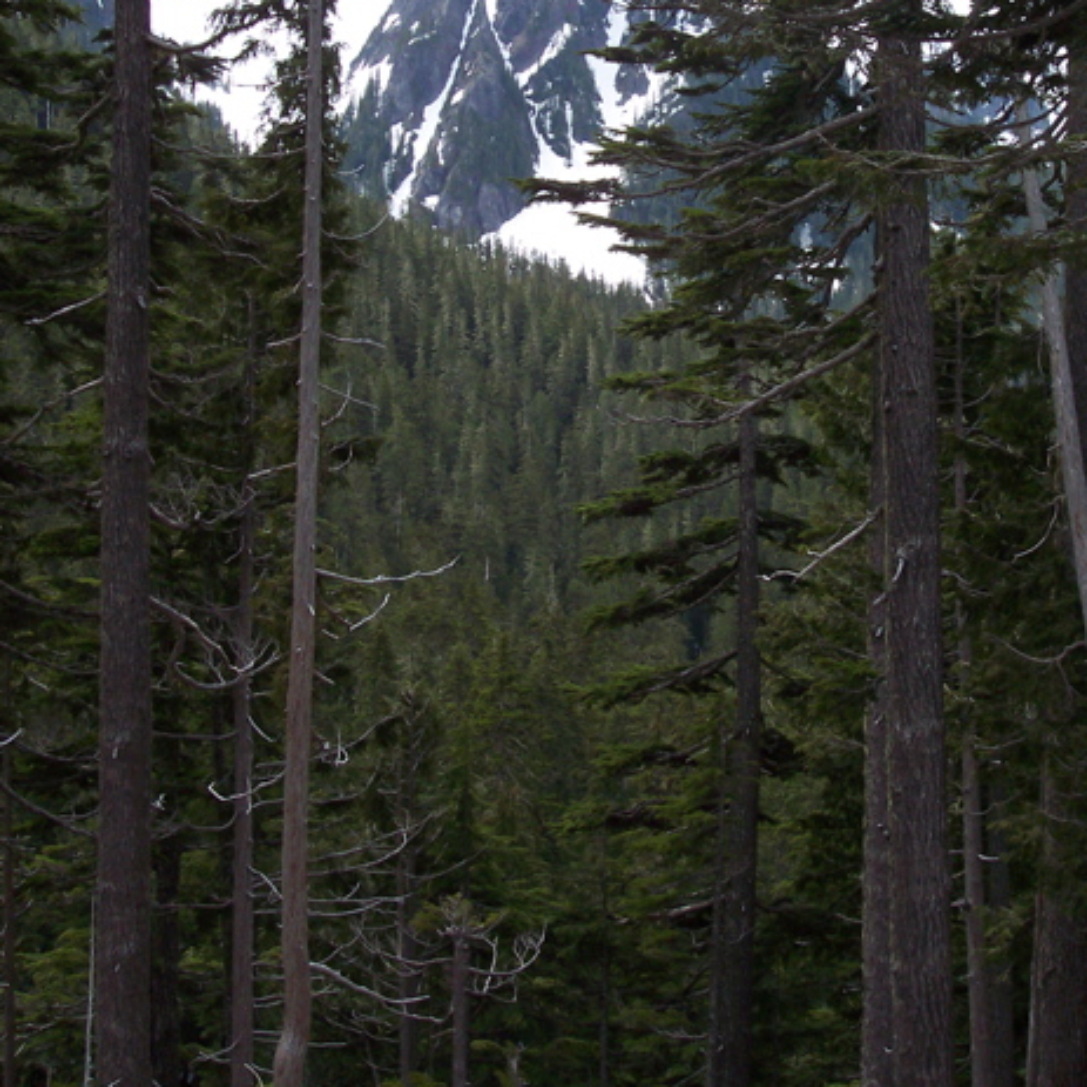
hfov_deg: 29.5
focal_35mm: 58
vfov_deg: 29.2
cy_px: 306
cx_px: 623
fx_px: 2061
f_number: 4.8
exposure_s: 1/350
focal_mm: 8
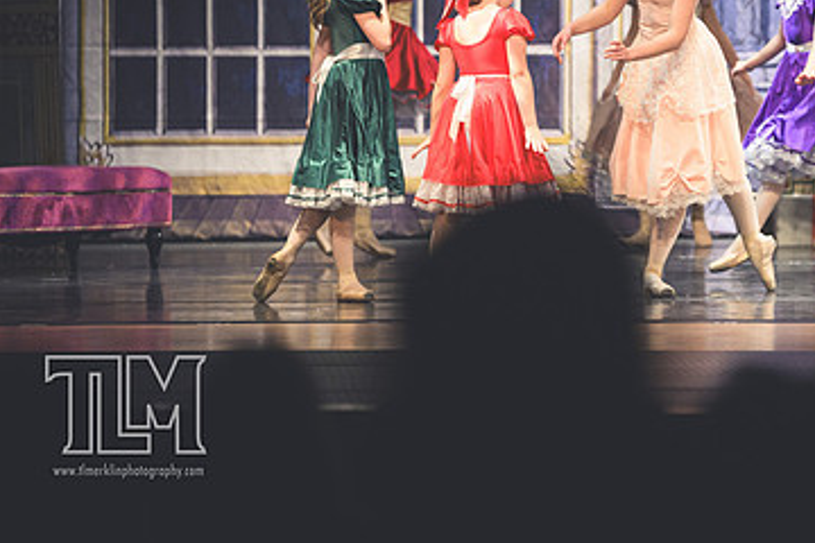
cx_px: 618
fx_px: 7289
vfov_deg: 4.3
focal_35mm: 322
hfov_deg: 6.4
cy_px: 144
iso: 1800
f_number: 2.8
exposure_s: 1/400
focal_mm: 200
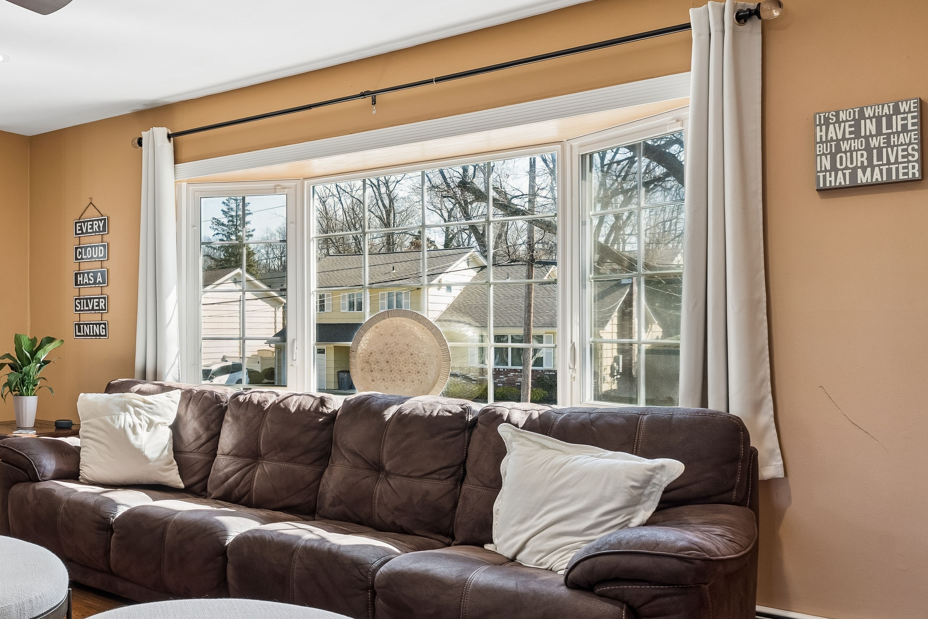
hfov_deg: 50.2
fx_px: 855
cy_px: 358
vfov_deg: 39.7
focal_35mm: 33
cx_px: 84
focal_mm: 18.1
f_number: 7.1
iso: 400
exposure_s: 1/40
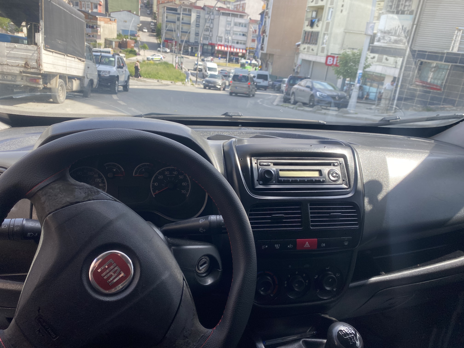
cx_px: 232
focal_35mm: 26
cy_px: 174
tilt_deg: -21.3
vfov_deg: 53.1
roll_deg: -7.8
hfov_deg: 67.3
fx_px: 349
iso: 32
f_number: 1.8
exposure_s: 1/469
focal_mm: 4.25
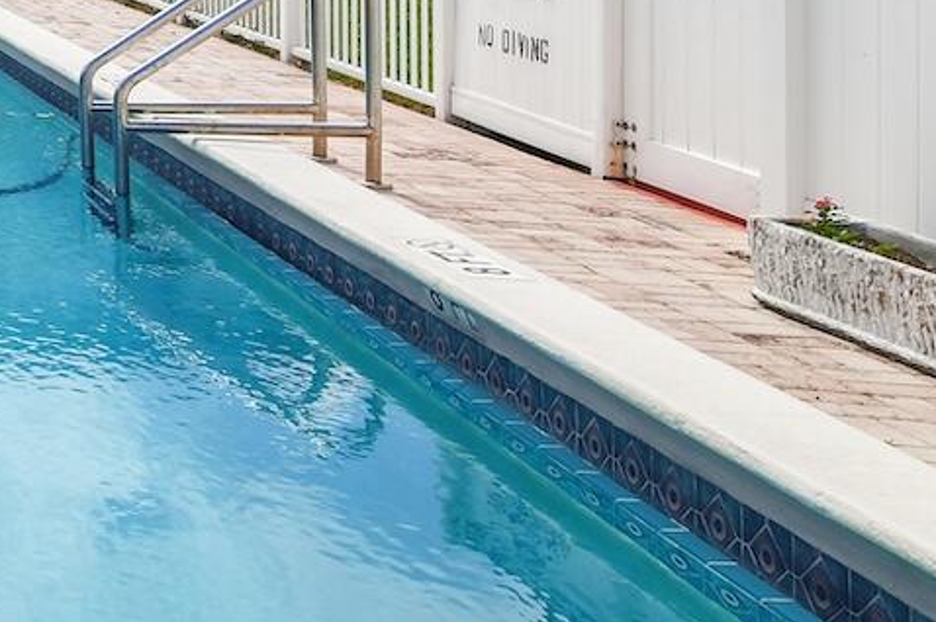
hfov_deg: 20.9
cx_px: -734
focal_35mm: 67
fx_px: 1741
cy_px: -242
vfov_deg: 18.5
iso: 200
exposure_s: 1/500
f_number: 11
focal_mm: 16
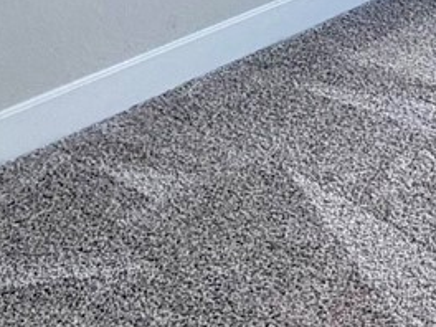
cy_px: -393
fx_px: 1071
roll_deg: +0.9
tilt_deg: -3.3
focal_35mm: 85
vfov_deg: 13.8
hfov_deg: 18.9
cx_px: 730
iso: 250
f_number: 2.2
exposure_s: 1/120
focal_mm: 2.22
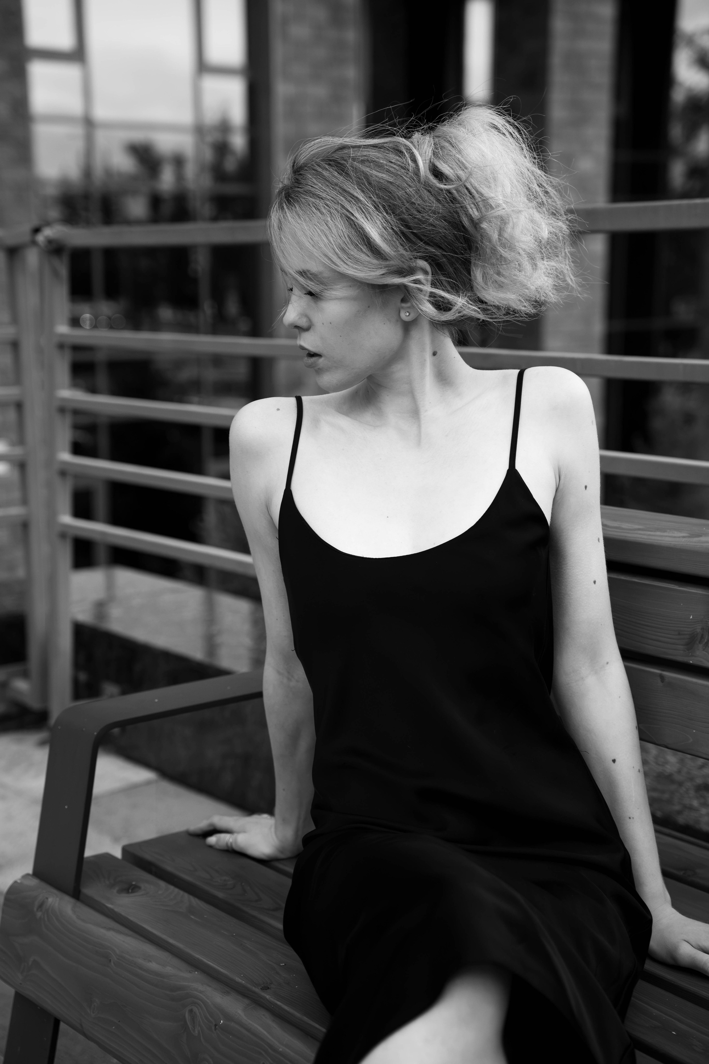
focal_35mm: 60
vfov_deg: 33.3
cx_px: 354
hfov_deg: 22.6
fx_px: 1775
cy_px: 532
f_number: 4
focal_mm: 60.1
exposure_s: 1/640
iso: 1600
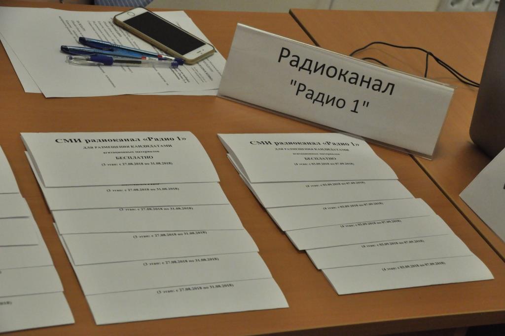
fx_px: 1093
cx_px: 252
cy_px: 168
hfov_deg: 26.0
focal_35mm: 78
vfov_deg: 17.4
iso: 2000
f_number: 9
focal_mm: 52
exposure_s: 1/320
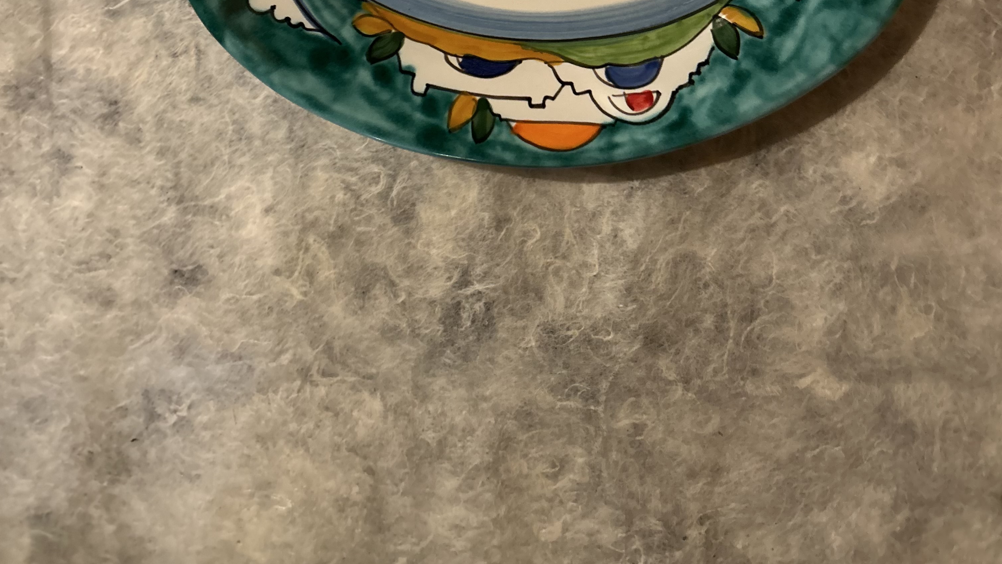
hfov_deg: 52.8
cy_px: -82
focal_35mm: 38
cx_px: 503
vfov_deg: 28.0
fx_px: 1010
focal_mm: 5.7
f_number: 1.5
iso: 400
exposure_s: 1/33
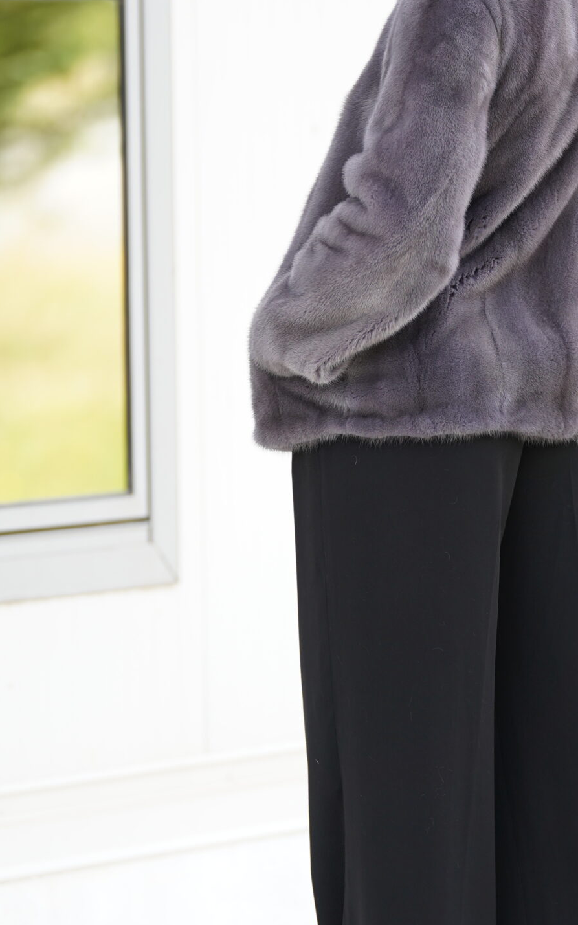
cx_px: 313
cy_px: 443
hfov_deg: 4.6
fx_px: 7133
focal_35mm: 283
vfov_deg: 7.4
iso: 200
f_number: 2.8
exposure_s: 1/250
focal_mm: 155
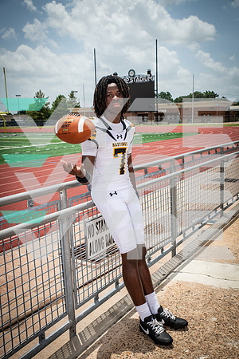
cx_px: 120
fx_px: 378
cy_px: 180
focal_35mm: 38
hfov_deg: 35.1
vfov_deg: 50.7
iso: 100
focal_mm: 38
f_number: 7.1
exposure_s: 1/500
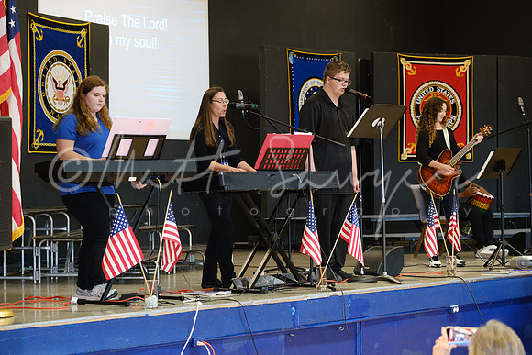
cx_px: 266
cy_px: 178
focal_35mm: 99
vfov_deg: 13.8
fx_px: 1463
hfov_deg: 20.6
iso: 1600
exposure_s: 1/100
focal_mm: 66
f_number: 3.2
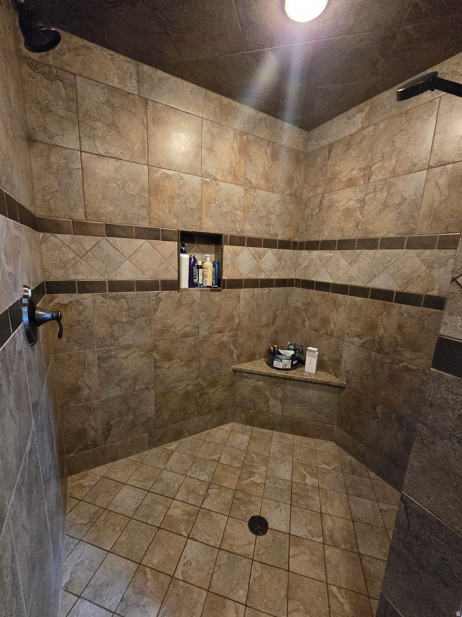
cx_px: 231
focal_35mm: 13
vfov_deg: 106.2
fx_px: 231
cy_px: 308
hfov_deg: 89.9
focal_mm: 2.2
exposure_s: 1/60
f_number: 2.2
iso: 1600
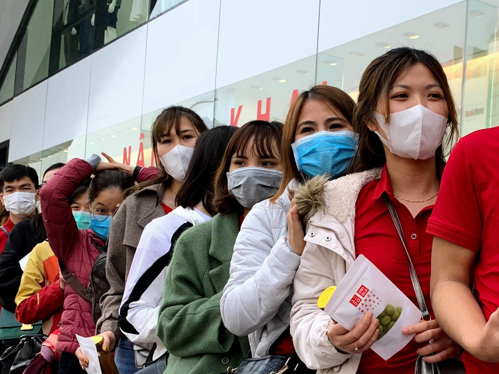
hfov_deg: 30.6
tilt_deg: +3.7
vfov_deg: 23.4
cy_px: 275
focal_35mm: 62
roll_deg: -2.9
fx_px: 894
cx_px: 387
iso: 25
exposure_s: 1/457
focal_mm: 4.25
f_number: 1.8
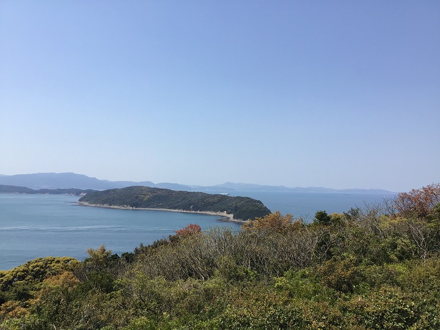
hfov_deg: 58.4
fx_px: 394
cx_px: 220
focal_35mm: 31
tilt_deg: +3.4
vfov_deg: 45.4
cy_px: 165
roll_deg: -0.5
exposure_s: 1/1988
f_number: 2.4
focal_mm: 3.3
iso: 25
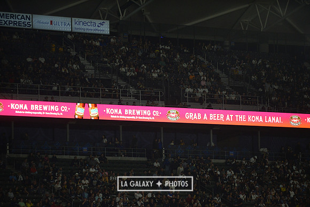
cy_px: 104
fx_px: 1292
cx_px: 155
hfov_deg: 13.7
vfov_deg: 9.2
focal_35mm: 150
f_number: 2.8
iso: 1600
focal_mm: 150
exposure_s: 1/2000
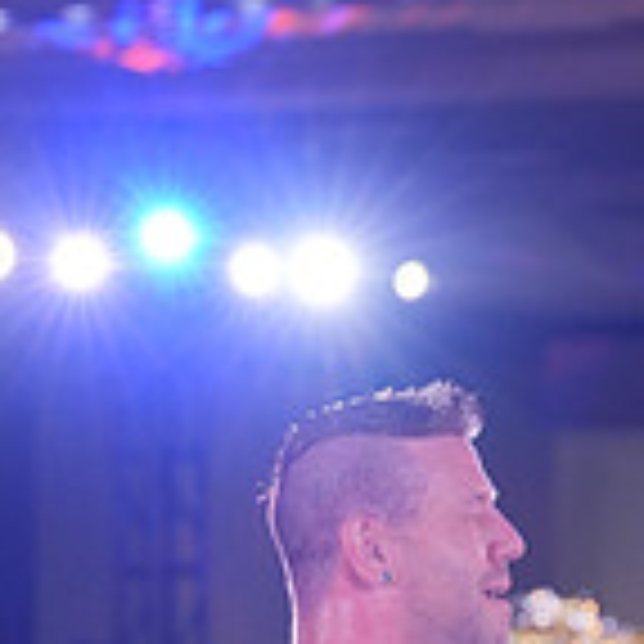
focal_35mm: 344
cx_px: 723
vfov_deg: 5.0
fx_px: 7241
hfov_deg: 5.1
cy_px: 1166
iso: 1250
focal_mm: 100
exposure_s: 1/400
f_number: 3.5
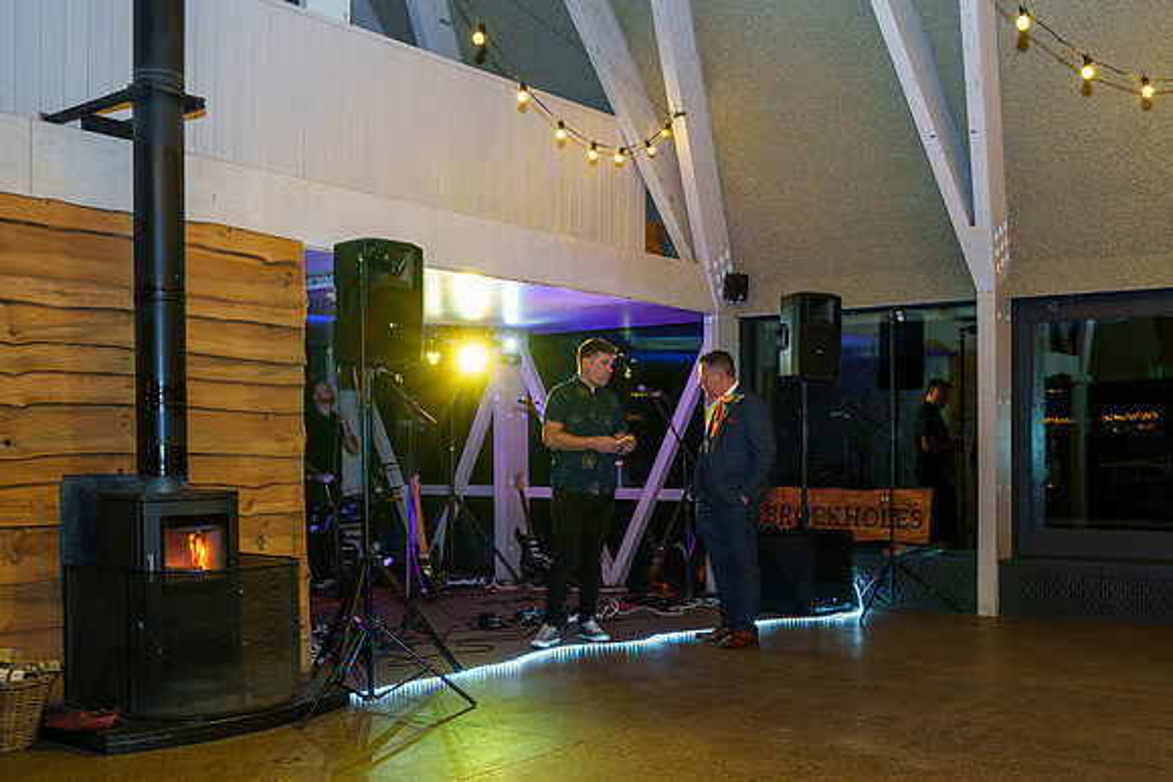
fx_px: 1232
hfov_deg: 50.4
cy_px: 475
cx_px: 728
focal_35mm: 38
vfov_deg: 35.1
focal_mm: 30
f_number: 3.5
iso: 1600
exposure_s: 1/60
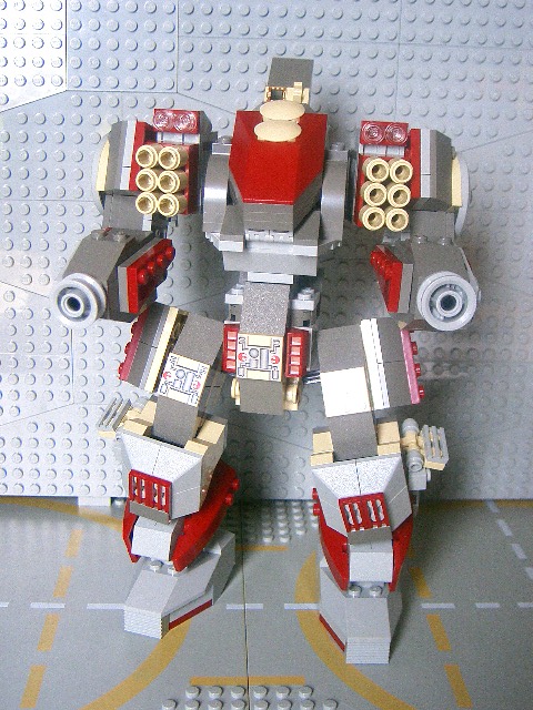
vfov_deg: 42.9
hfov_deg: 32.9
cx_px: 266
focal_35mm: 44
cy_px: 355
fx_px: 903
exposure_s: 1/40
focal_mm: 9.2
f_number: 3
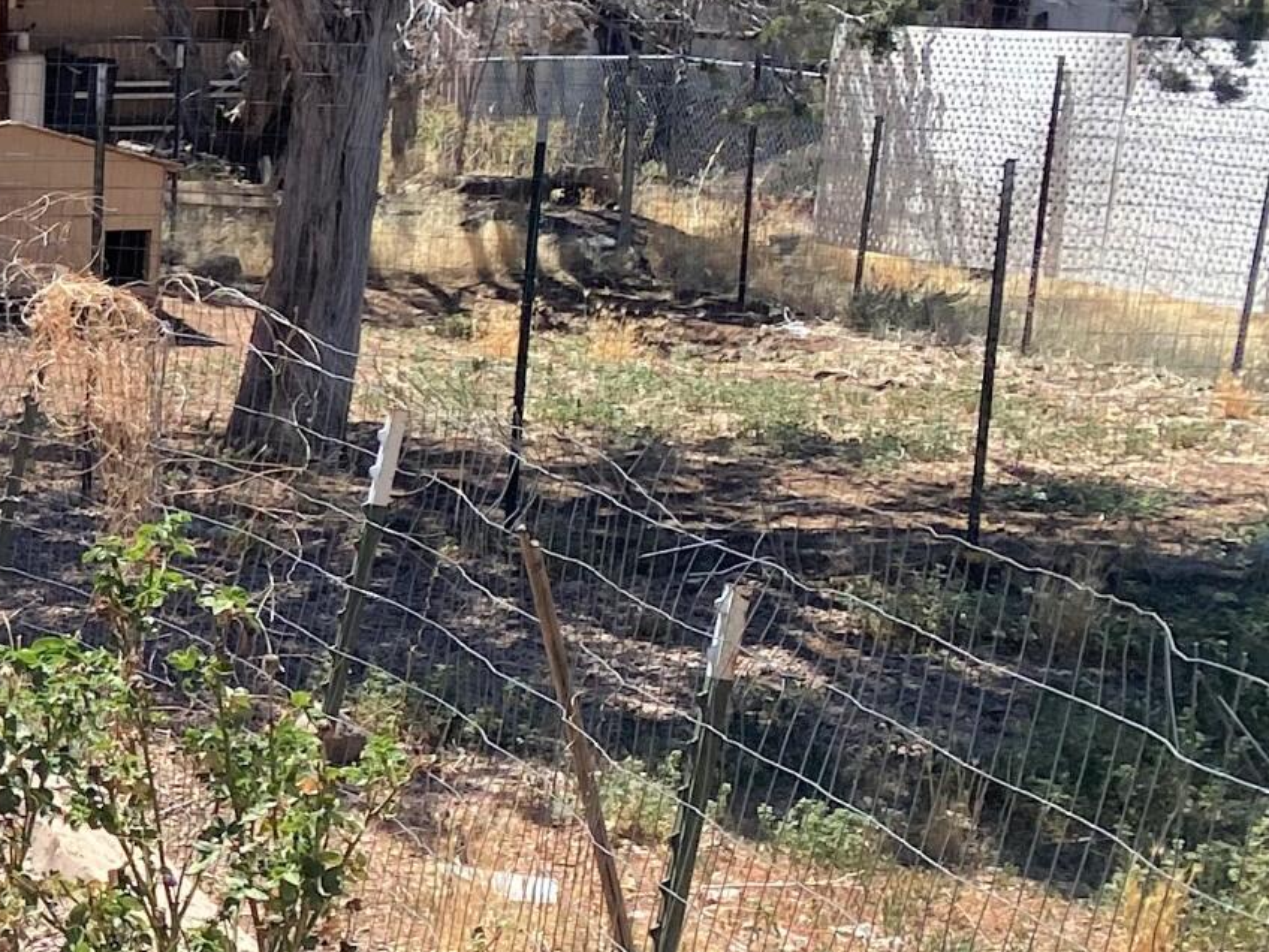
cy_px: 624
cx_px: -940
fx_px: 3373
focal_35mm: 92
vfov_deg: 16.0
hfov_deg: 17.7
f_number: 1.8
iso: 32
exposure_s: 1/1996
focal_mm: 4.25
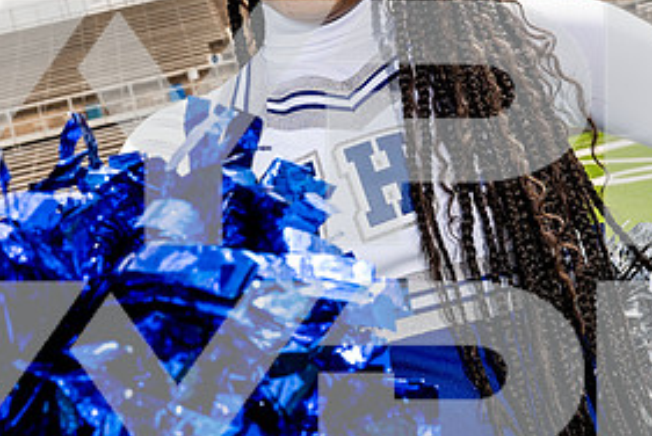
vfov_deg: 20.5
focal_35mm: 66
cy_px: 124
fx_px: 1197
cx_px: 281
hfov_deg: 30.4
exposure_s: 1/250
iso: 100
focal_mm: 32
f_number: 8
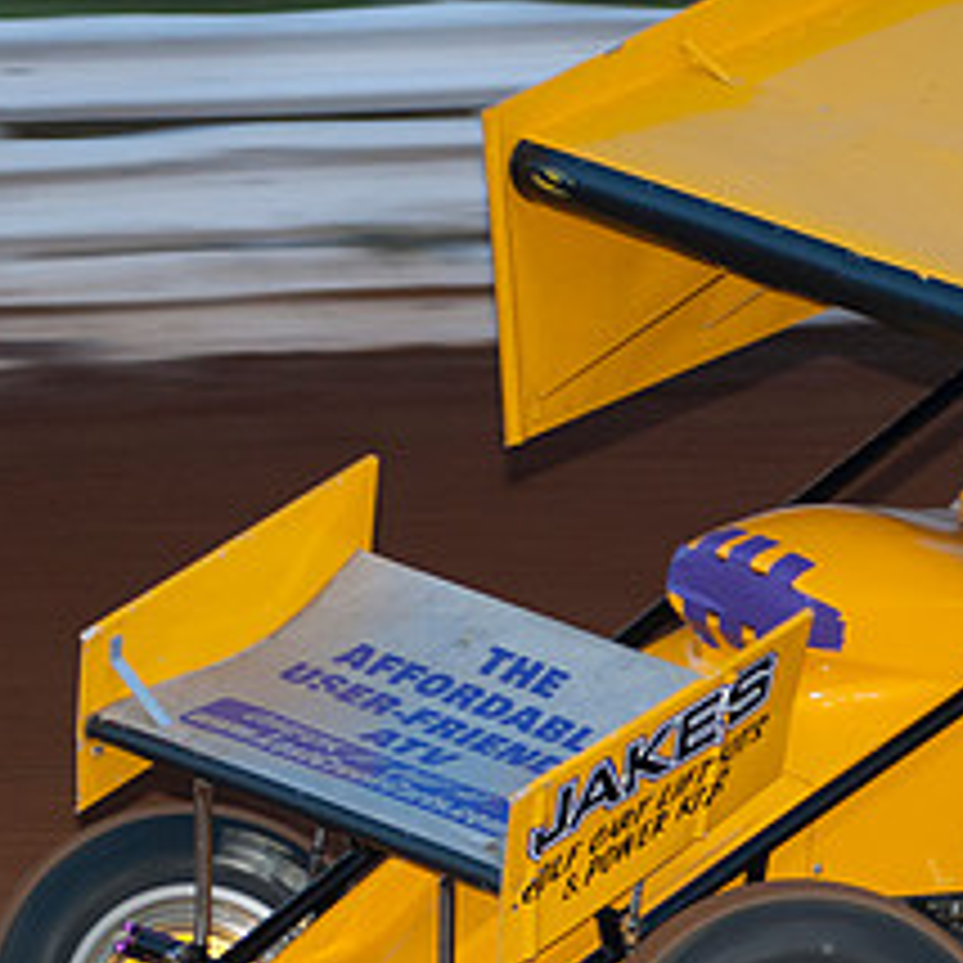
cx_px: 1030
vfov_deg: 5.3
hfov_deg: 5.3
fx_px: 10324
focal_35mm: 328
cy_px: 688
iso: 250
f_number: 3.5
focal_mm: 95
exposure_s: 1/320
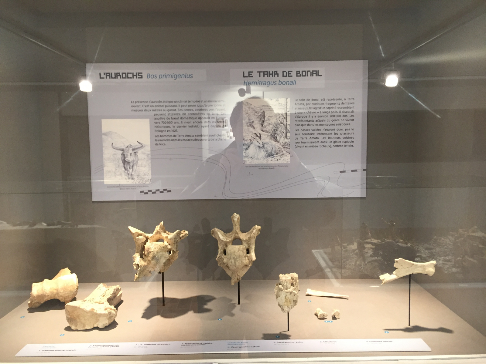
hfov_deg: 61.7
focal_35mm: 29
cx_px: 243
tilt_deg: -5.0
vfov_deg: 48.2
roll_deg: +0.1
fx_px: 407
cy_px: 182
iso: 160
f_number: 2.2
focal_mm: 4.15
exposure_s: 1/33
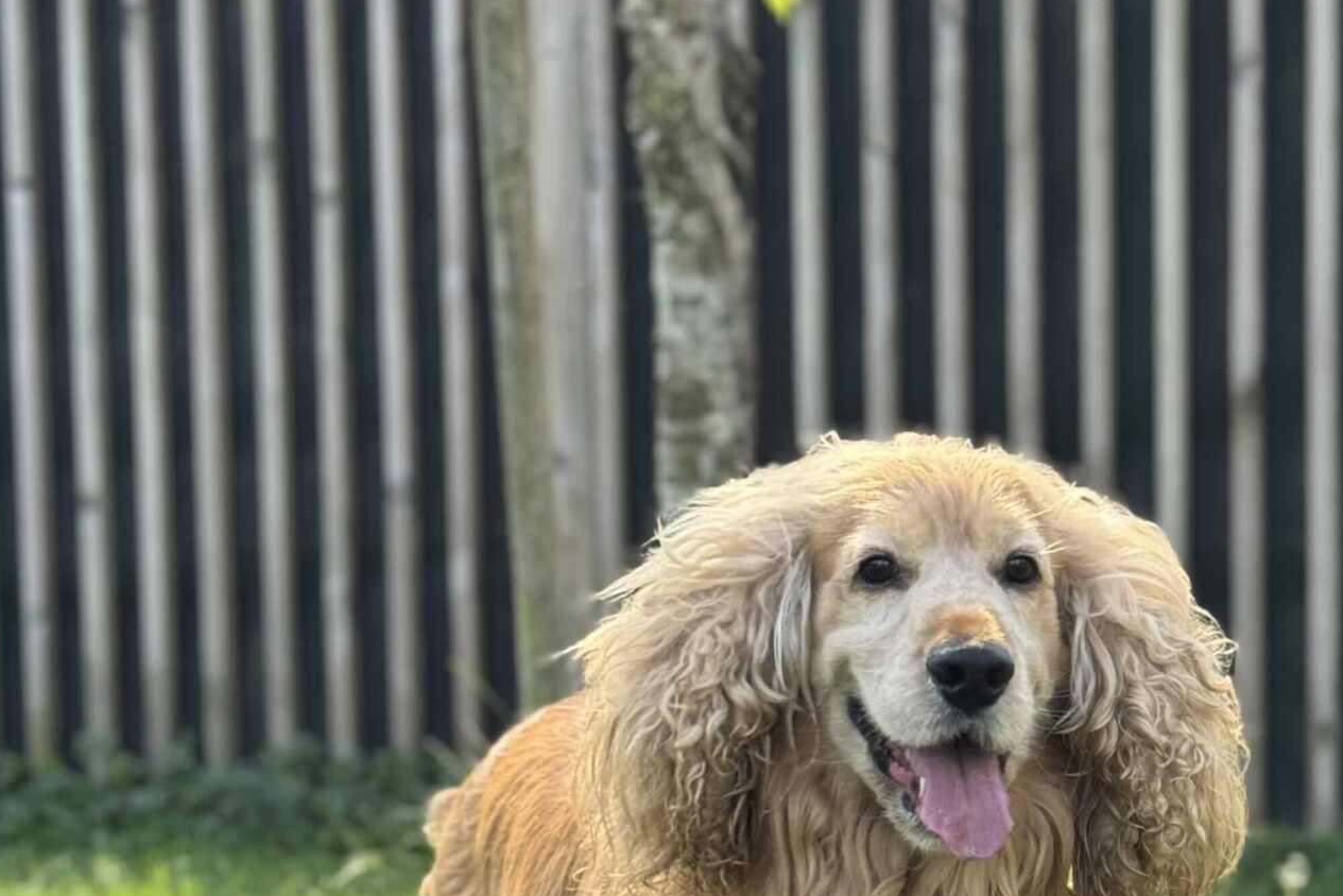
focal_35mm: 101
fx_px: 3768
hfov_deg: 20.2
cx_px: 857
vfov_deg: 13.2
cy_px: 1063
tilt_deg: -4.3
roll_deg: +0.5
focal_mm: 6.76
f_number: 1.78
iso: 64
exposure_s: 1/457
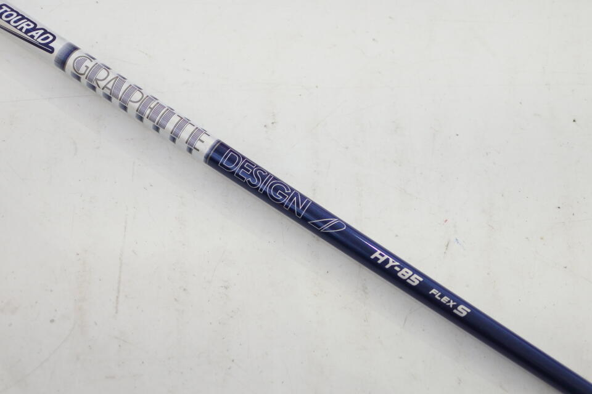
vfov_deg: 27.5
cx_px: 296
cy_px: 197
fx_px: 806
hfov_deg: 40.3
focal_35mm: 49
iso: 500
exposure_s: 1/250
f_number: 1.8
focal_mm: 18.5
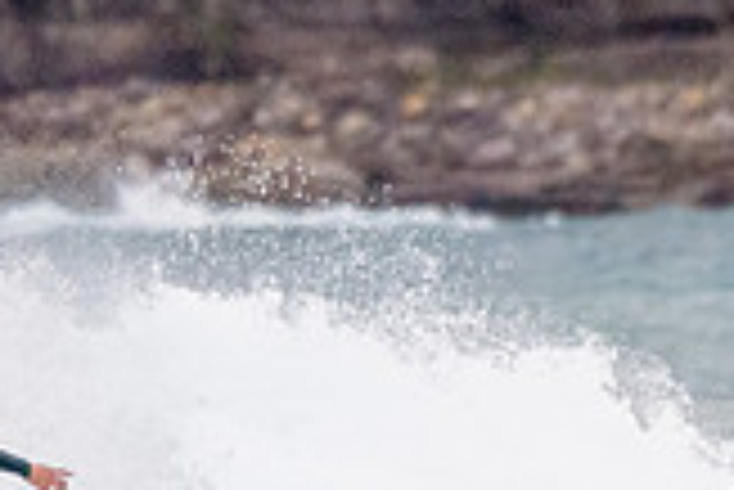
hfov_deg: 1.4
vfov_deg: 0.9
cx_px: -265
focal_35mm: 1476
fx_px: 30120
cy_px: 619
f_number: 5.6
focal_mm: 340
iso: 2500
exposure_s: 1/2000
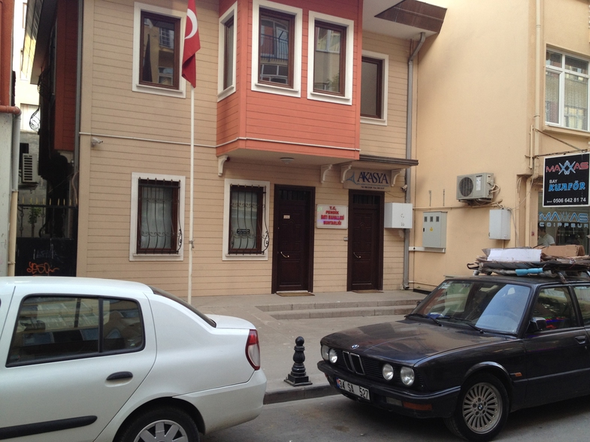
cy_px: 221
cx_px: 295
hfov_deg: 52.6
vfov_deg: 40.7
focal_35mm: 35
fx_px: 596
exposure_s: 1/120
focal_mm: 4.28
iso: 64
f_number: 2.4
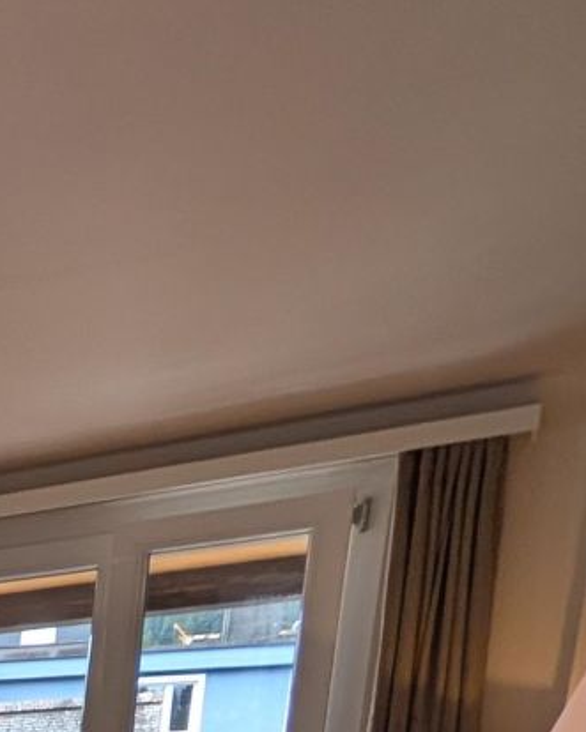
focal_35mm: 58
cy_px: 1186
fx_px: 1258
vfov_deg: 23.5
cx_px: -687
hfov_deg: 16.7
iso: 48
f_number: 1.7
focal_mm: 2.02
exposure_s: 1/194
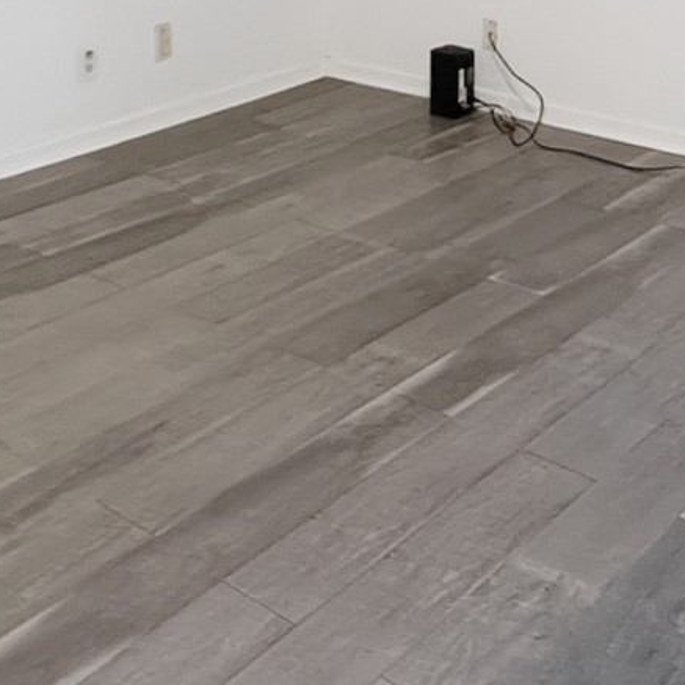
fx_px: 1299
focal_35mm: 58
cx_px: 331
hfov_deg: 29.5
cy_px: -193
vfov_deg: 25.6
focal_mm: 2.22
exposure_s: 1/60
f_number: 2.2
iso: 640
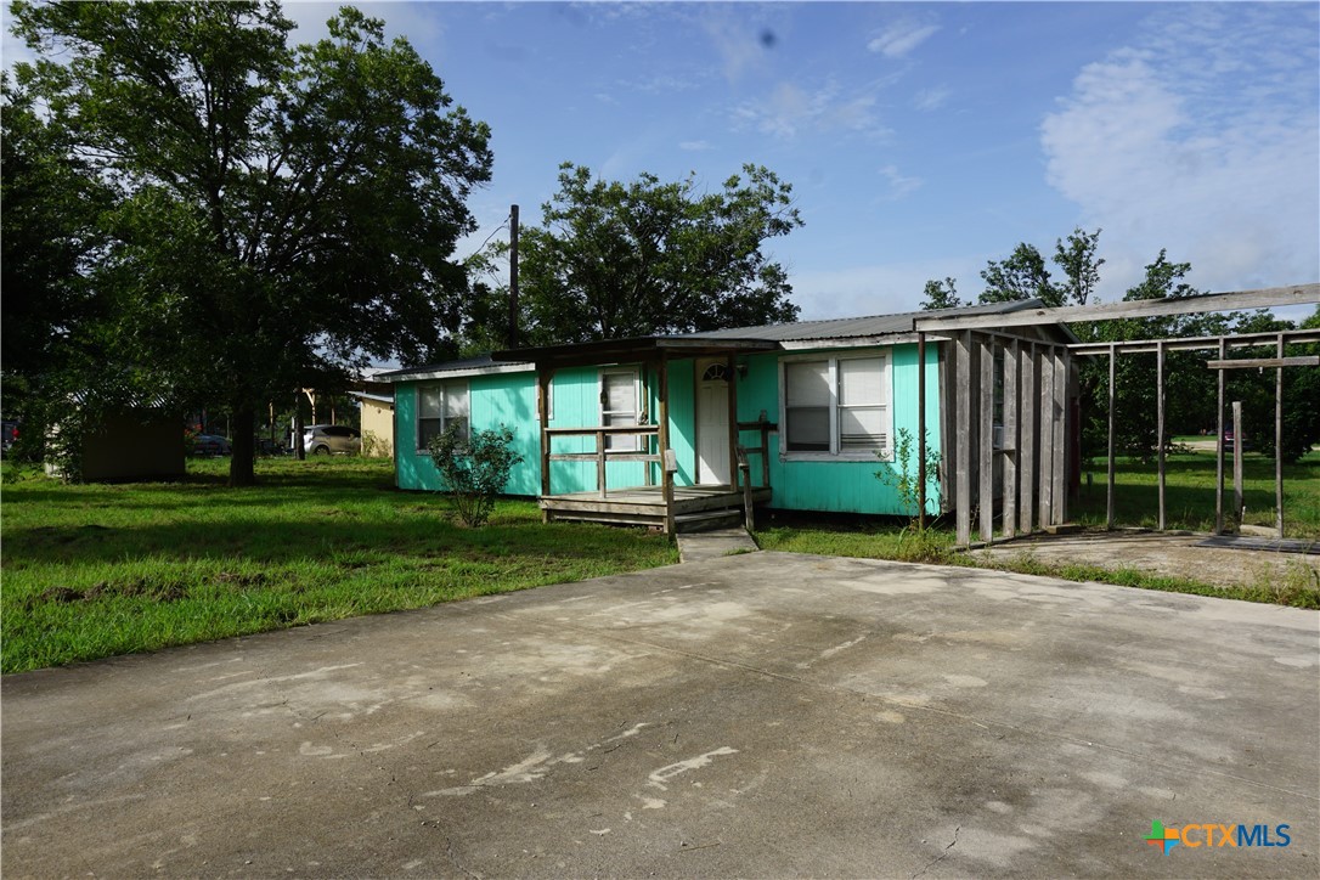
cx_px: 660
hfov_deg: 73.7
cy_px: 440
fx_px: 880
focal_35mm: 24
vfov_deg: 53.1
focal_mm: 16
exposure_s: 1/160
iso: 100
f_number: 11
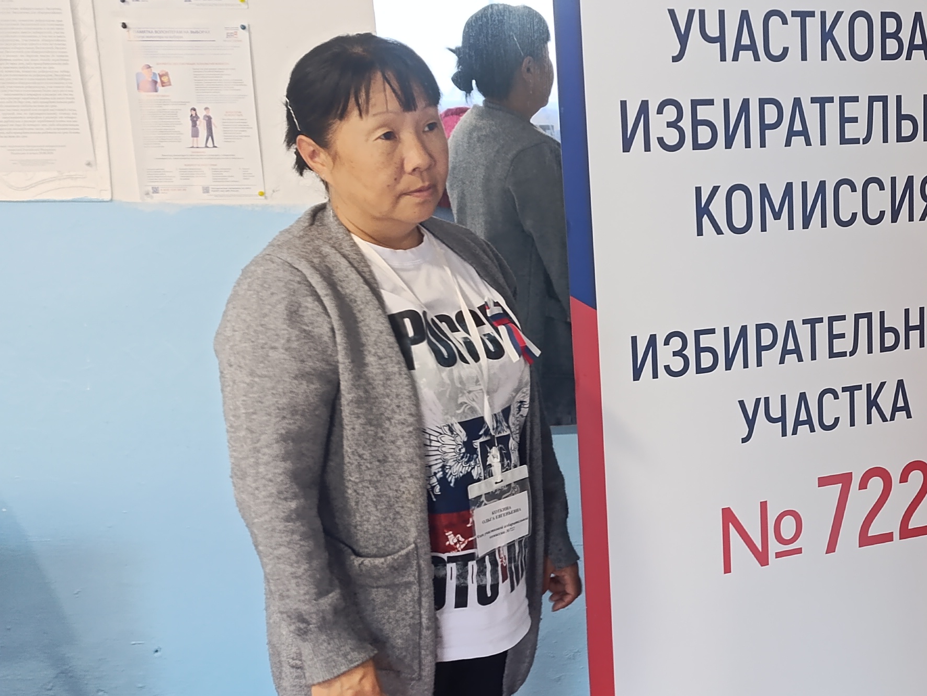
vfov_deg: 27.5
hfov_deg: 34.0
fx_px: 1419
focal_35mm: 53
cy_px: 379
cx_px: 849
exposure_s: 1/50
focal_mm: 6.14
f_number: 1.6
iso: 800
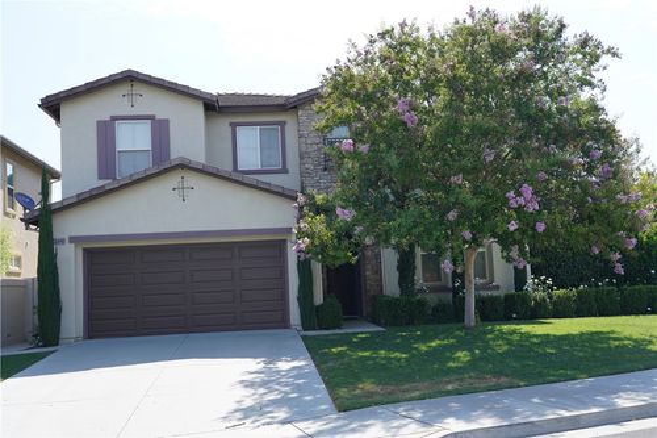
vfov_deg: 35.0
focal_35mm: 38
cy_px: 219
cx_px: 328
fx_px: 693
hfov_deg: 50.7
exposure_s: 1/160
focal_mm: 38
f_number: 6.3
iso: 100
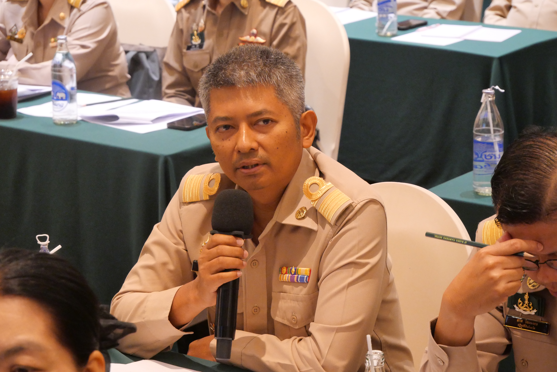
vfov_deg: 11.1
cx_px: 278
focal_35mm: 124
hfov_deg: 16.5
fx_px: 1920
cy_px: 186
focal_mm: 60
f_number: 5.6
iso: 3200
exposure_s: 1/40
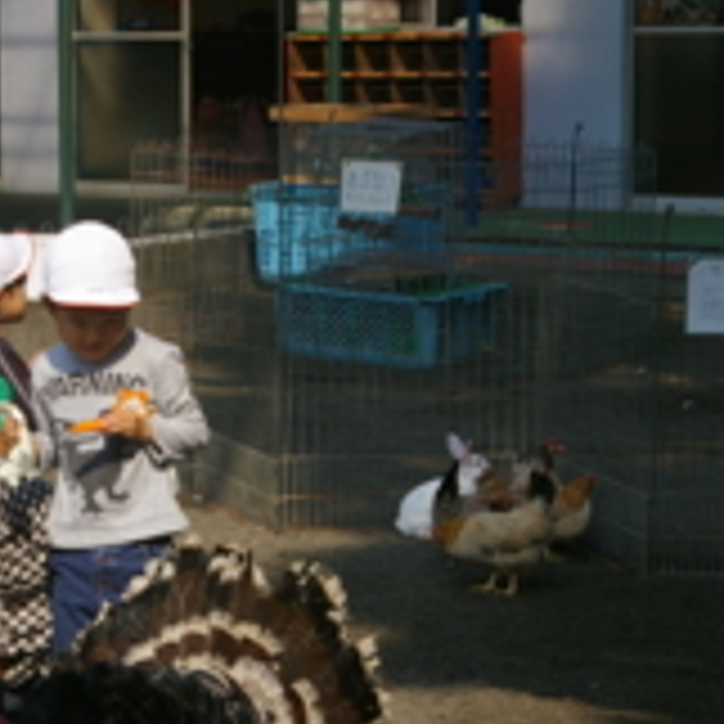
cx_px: 31
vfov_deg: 13.7
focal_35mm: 127
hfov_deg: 13.6
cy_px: 465
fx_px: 3005
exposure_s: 1/250
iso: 200
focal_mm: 40
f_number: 9.5
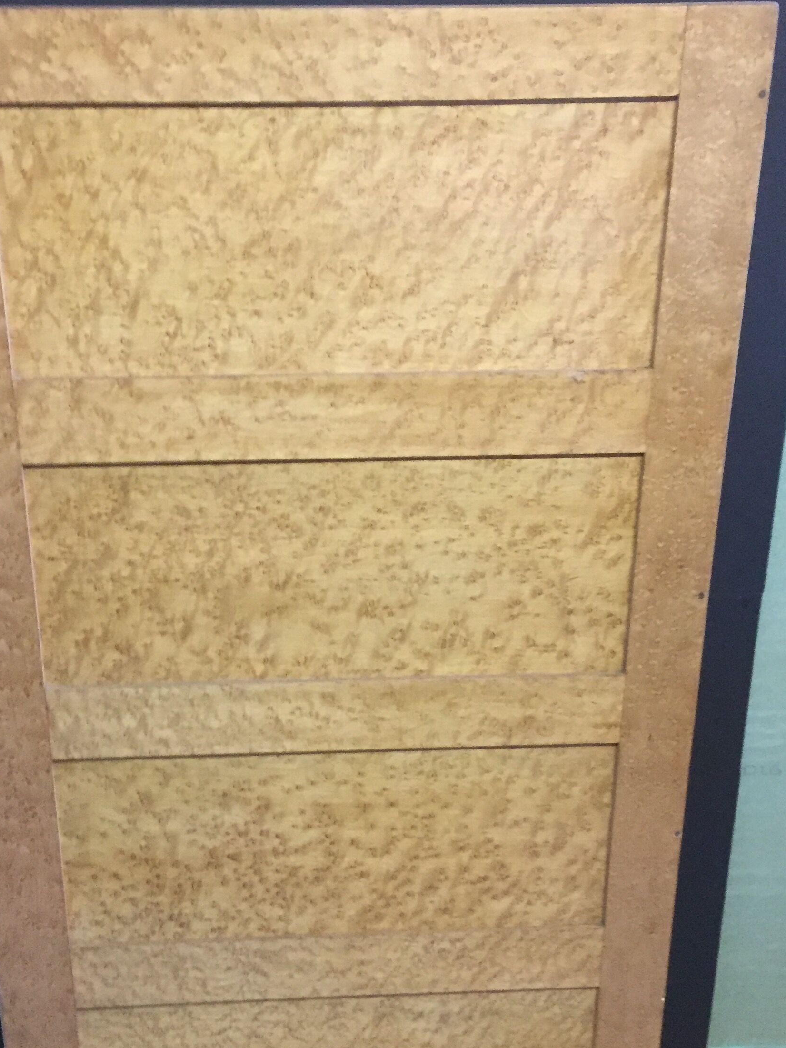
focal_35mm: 43
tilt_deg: -34.0
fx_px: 1302
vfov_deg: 43.7
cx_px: 341
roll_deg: -0.7
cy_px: 619
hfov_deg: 33.6
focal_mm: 4.15
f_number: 2.2
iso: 250
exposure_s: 1/17
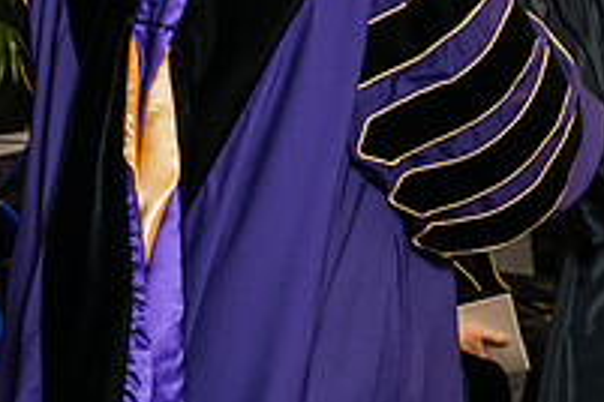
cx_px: 502
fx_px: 3389
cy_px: -98
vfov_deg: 6.7
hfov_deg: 10.2
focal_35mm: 202
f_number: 5
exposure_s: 1/200
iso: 2500
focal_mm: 70
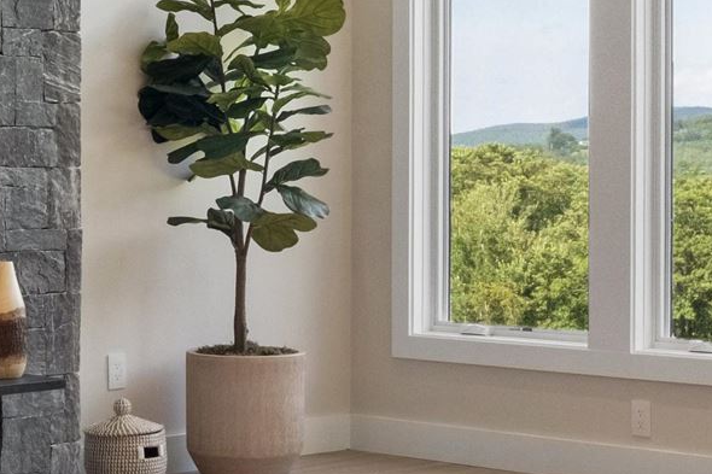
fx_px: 1957
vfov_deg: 13.8
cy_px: 191
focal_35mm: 99
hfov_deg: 20.6
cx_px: 350
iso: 800
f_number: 8
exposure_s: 1/15
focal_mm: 12.6
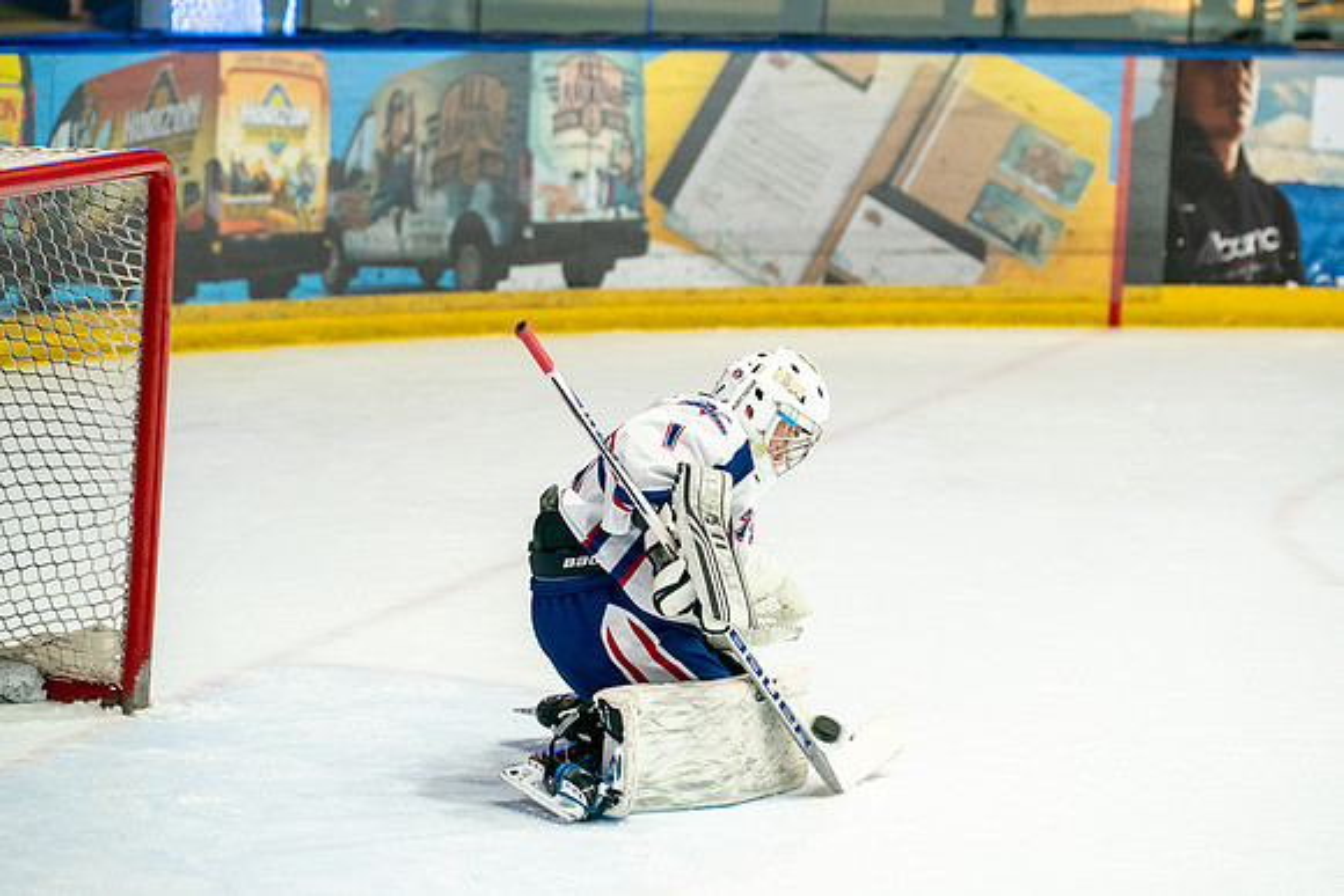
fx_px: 6414
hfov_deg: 12.0
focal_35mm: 172
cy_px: 348
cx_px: 702
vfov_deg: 8.0
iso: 3200
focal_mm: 123
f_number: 3.2
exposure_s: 1/800
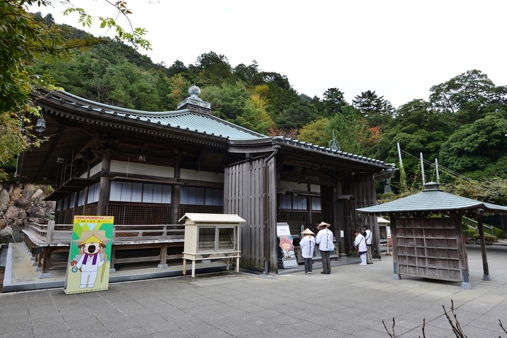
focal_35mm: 21
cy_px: 169
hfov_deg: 81.2
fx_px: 296
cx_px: 254
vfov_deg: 59.5
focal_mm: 21
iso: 400
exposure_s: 1/200
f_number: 7.1
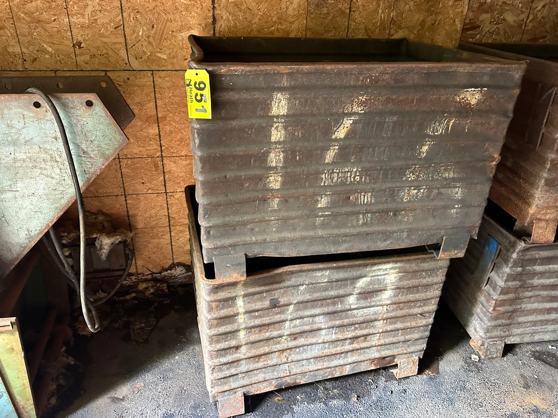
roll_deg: -2.6
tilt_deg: -25.8
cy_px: 209
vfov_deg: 56.8
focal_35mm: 24
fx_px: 387
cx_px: 279
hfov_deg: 71.6
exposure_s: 1/45
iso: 1000
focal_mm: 6.86
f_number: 1.78
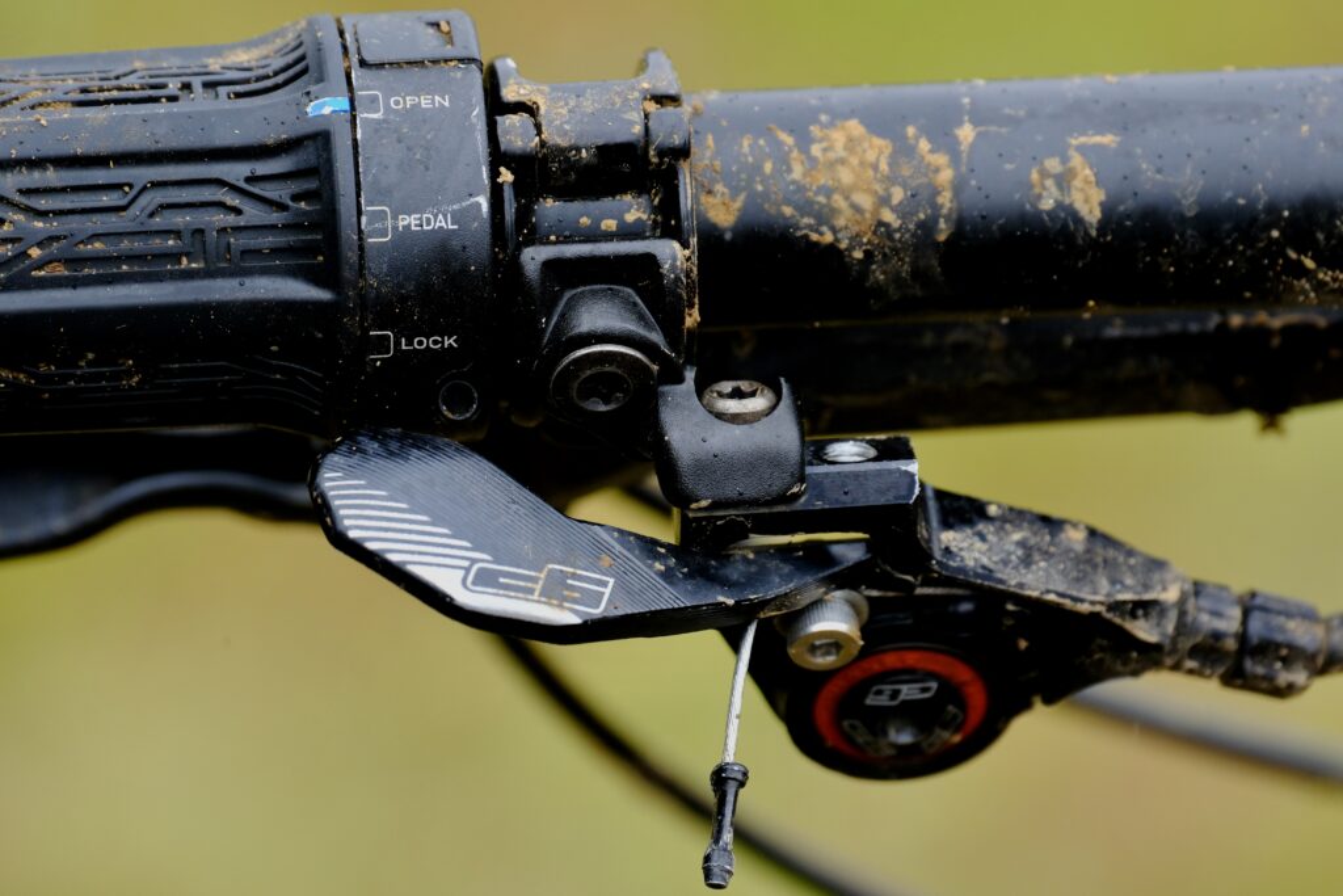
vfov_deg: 3.7
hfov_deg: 5.5
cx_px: 672
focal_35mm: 373
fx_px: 13916
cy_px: 448
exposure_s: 1/500
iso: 1000
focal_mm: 248.9
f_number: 7.1
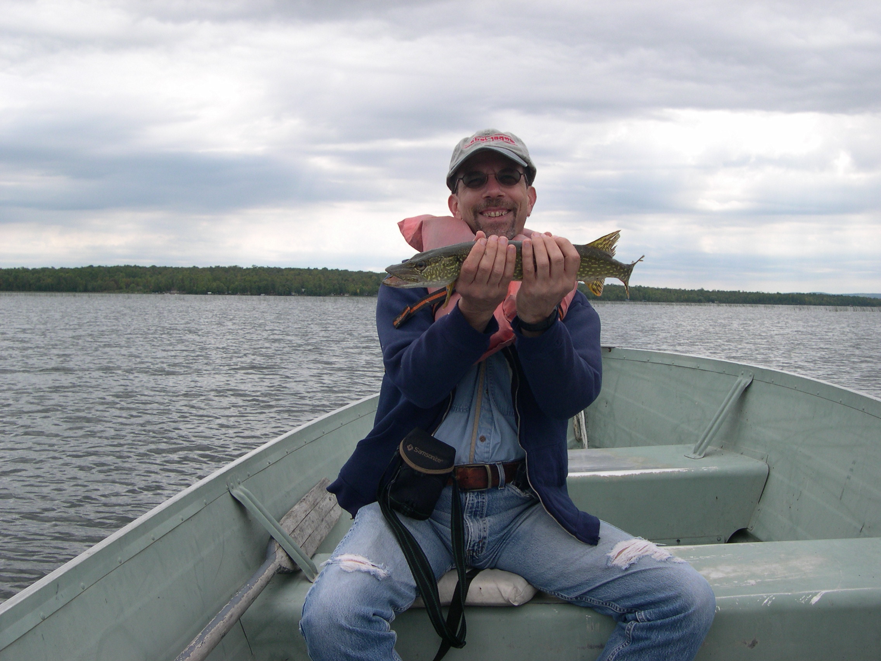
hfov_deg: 49.0
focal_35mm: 38
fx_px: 967
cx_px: 440
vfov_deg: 37.7
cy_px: 330
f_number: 7.6
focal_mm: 8
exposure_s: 1/156
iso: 100
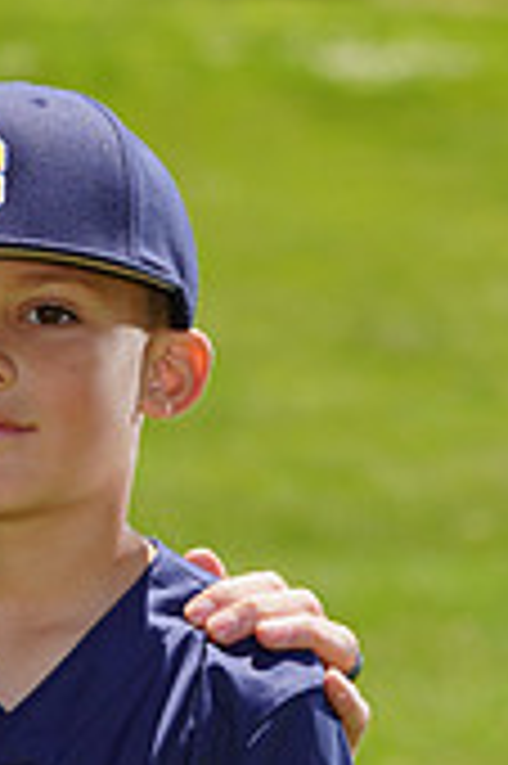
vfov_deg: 3.6
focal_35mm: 577
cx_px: -312
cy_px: 909
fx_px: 12237
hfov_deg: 2.4
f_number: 9
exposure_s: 1/250
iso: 100
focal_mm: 169
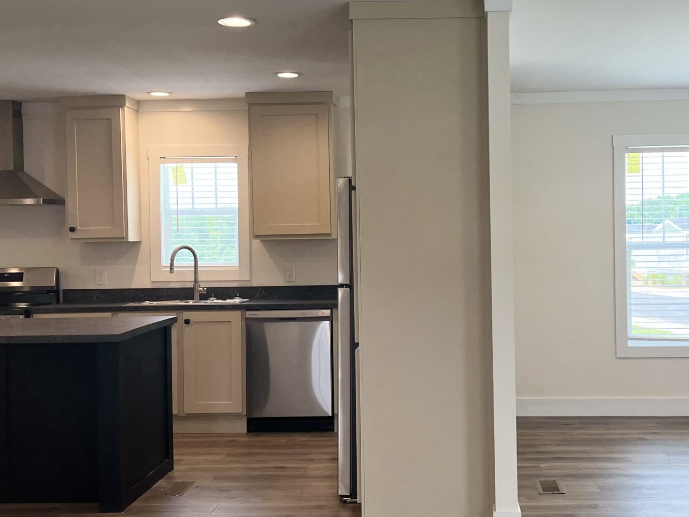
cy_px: 256
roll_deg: +1.8
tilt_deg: -1.6
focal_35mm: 49
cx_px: 416
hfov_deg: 38.7
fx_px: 975
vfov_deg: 29.7
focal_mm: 5.1
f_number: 1.6
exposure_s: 1/161
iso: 50
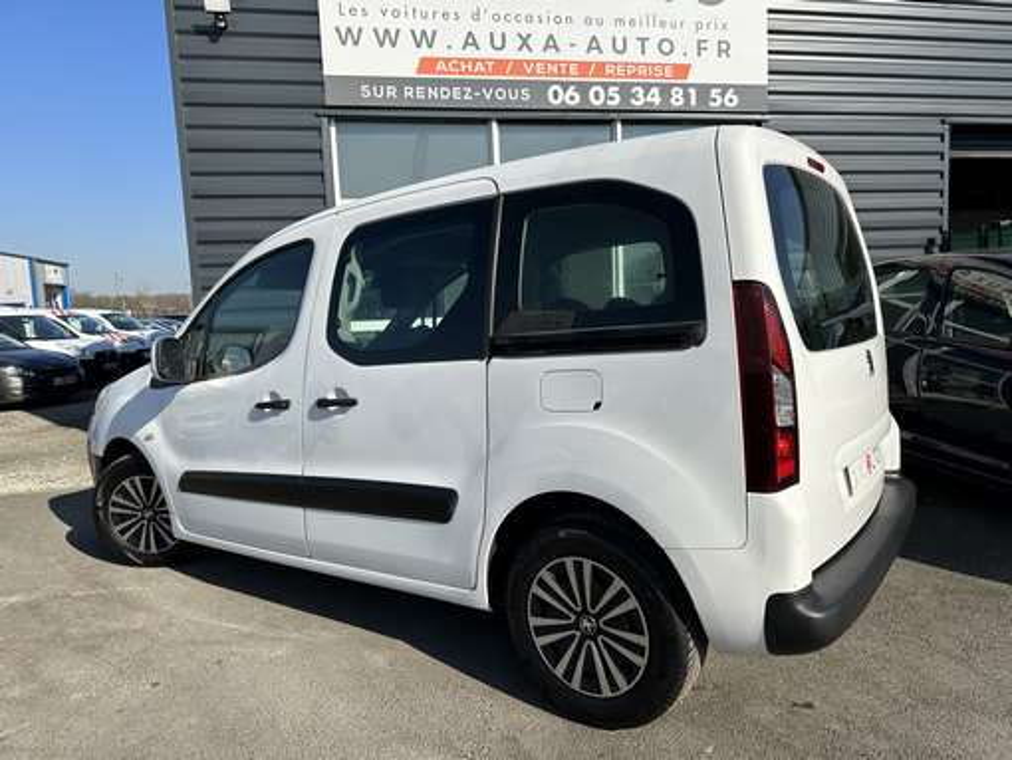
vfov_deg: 56.9
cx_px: 506
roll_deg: +2.5
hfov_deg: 71.6
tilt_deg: -7.0
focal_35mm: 24
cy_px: 380
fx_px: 702
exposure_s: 1/6623
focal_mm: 6.86
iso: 80
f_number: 1.78
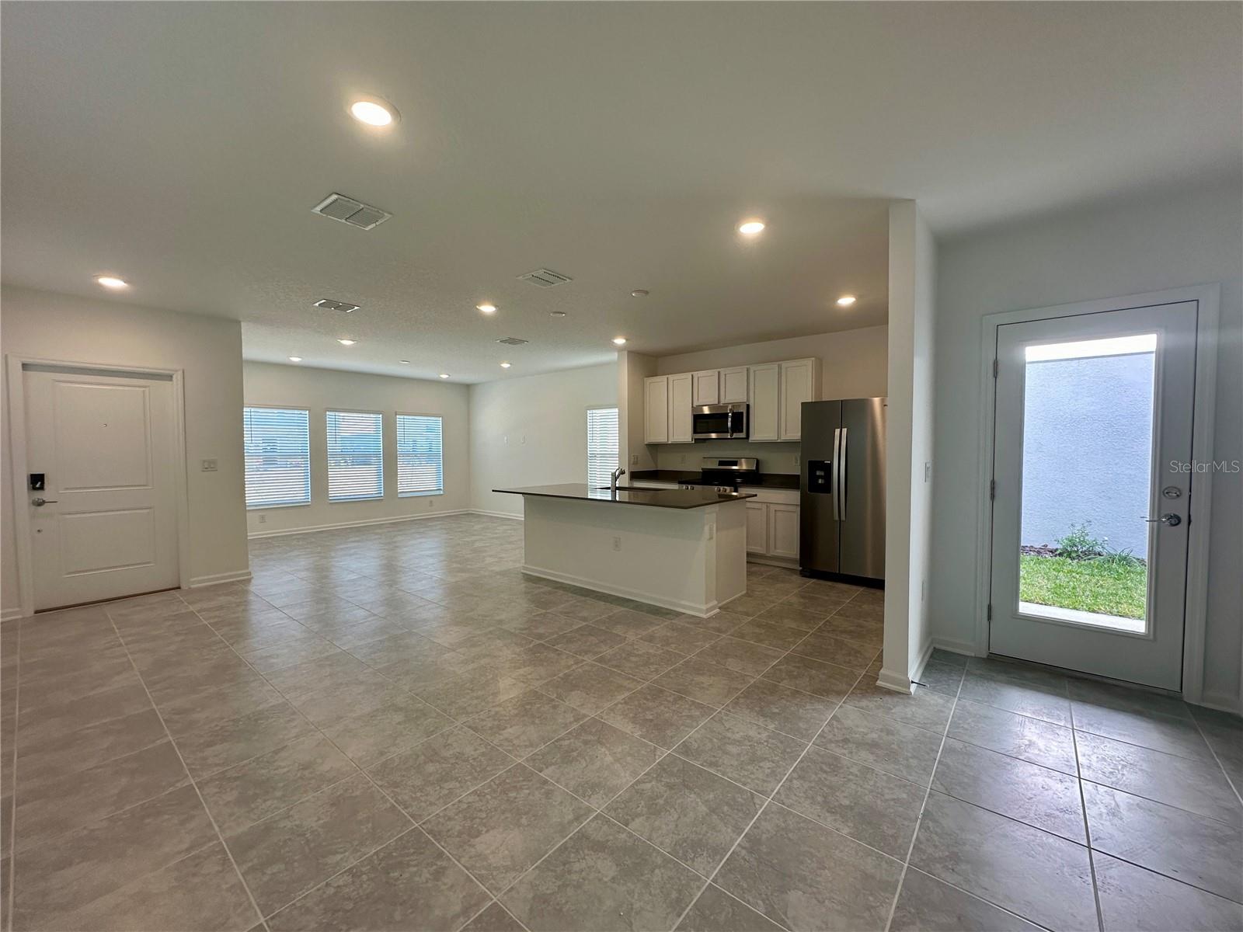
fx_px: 503
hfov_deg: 102.1
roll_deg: +0.1
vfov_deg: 85.7
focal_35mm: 14
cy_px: 466
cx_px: 622
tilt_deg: -1.5
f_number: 2.2
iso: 100
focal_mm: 2.22
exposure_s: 1/120
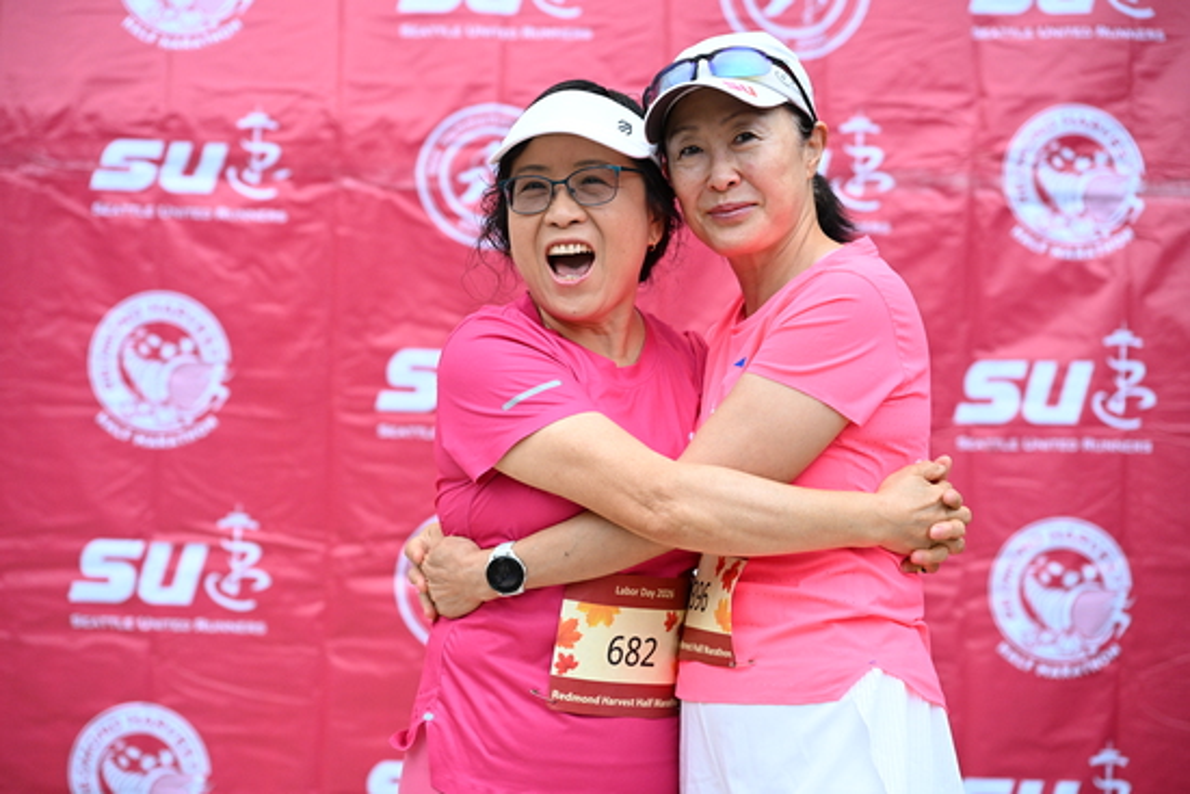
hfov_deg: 24.2
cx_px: 595
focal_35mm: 84
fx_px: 2777
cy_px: 397
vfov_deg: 16.3
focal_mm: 84
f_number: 4
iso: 2000
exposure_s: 1/400
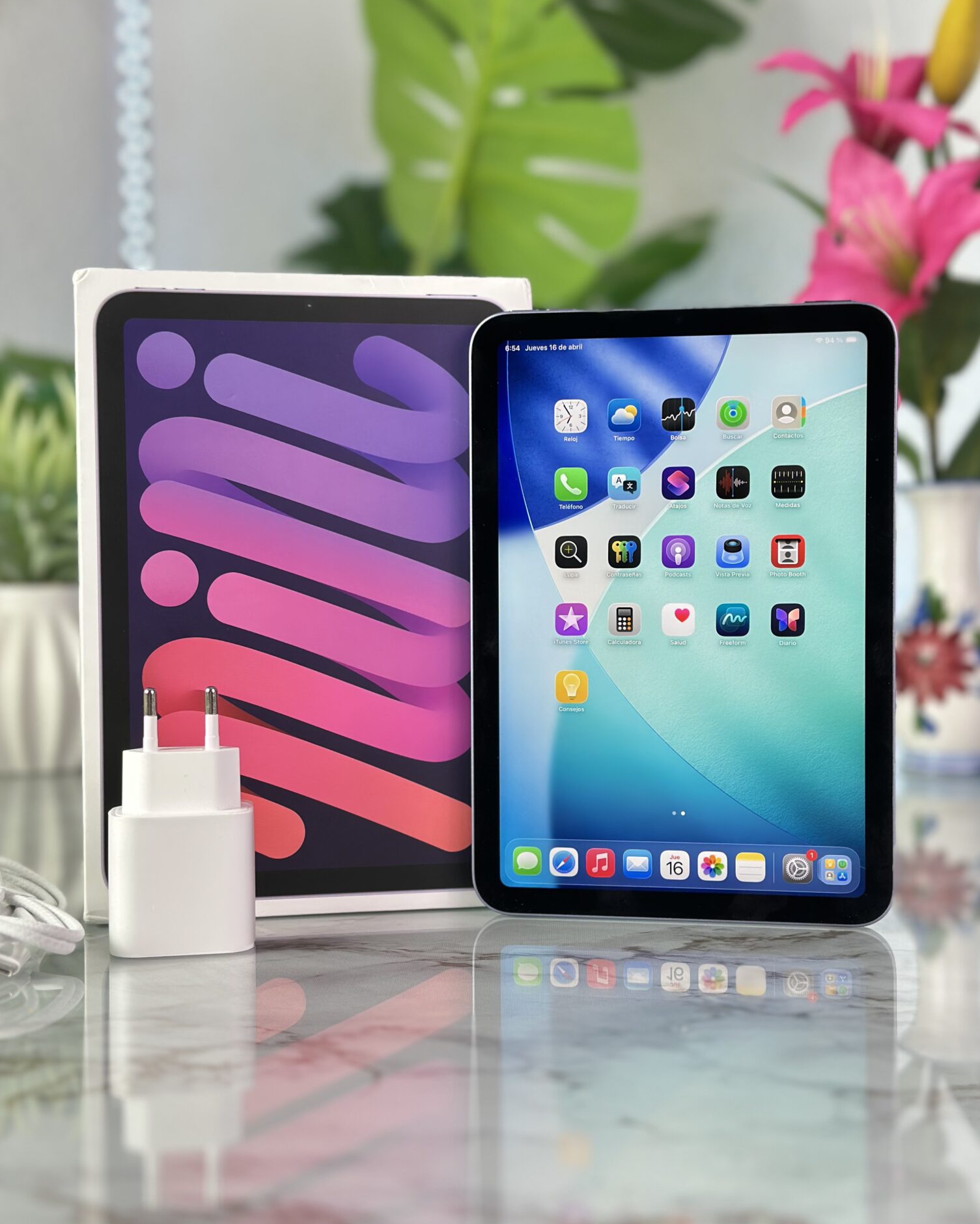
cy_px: 597
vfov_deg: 36.7
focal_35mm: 51
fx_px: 1849
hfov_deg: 29.7
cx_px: 495
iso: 64
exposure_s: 1/100
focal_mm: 6.86
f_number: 1.78
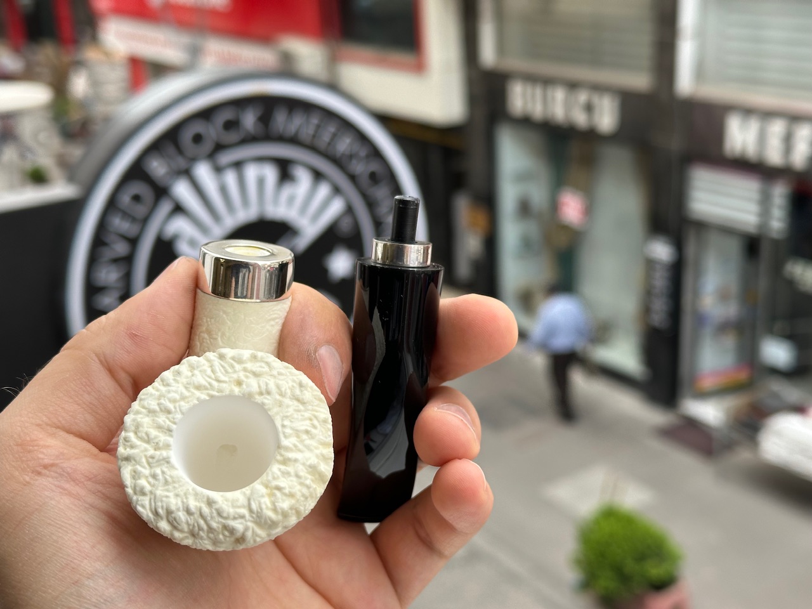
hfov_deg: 39.7
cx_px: 406
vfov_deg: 30.3
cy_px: 304
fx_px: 1126
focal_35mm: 48
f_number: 1.78
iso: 64
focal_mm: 6.86
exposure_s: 1/448
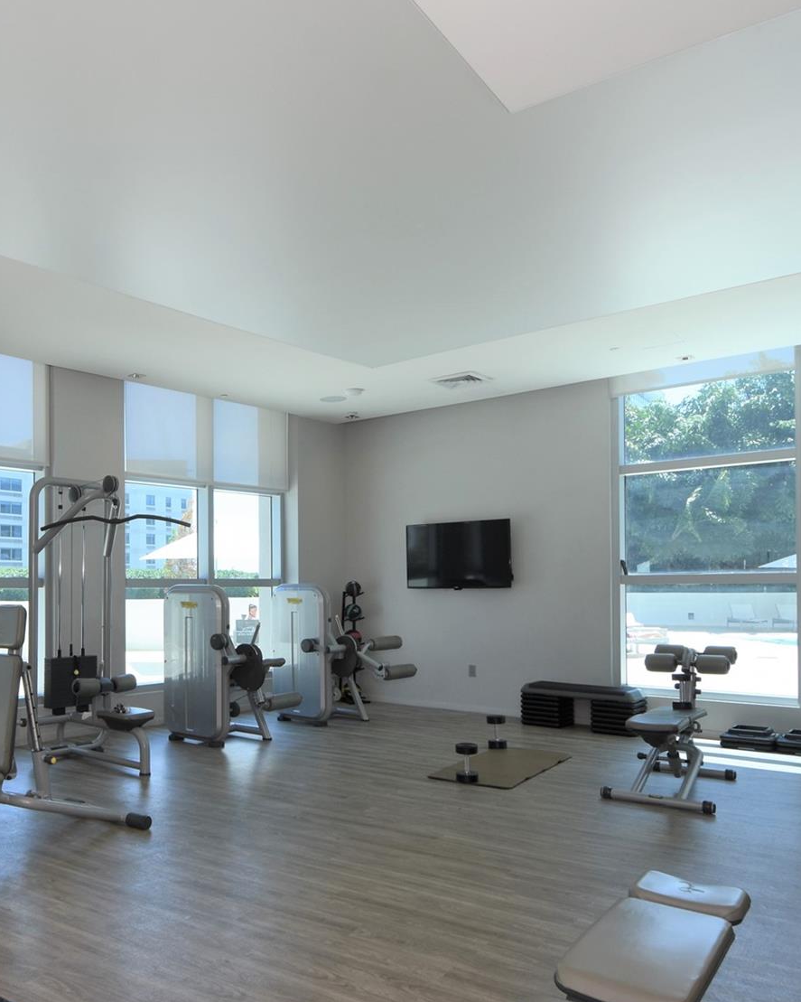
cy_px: 557
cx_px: 240
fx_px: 771
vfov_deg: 65.8
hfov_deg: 53.4
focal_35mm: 26
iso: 200
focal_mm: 10
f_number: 6.3
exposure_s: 1/160
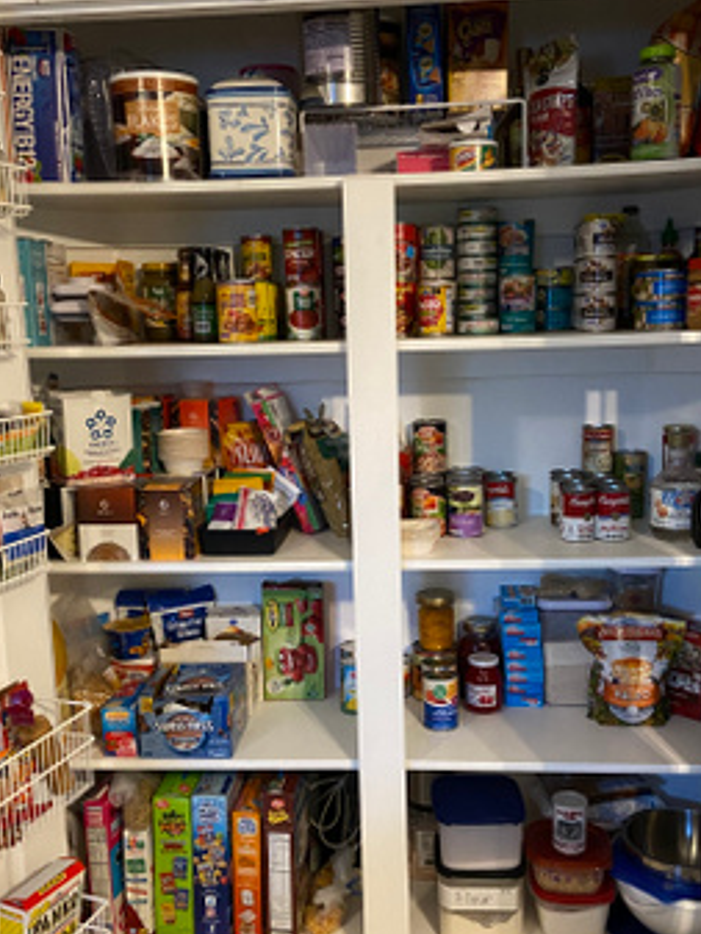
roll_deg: +1.1
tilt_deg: -10.5
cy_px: 510
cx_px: 352
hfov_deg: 38.7
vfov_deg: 50.1
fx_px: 998
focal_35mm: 37
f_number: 1.8
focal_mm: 4.25
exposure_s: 1/40
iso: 400
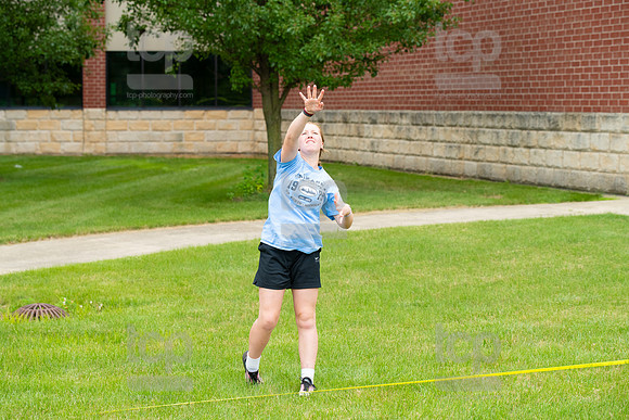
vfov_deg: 15.2
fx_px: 1573
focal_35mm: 90
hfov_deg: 22.6
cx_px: 314
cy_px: 210
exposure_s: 1/1000
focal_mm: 90
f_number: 4.5
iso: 640
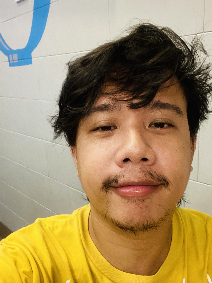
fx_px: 318
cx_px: 132
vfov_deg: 47.5
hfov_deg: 36.6
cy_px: 175
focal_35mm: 39
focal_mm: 2.71
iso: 400
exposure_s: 1/40
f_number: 2.2
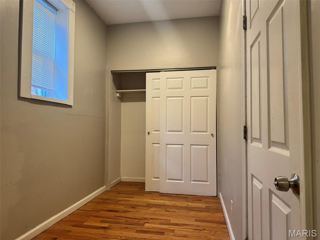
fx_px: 222
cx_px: 160
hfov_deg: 71.6
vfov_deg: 56.8
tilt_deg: +2.2
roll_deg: -0.3
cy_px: 120
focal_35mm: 24
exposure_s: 1/60
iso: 160
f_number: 1.78
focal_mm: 6.76
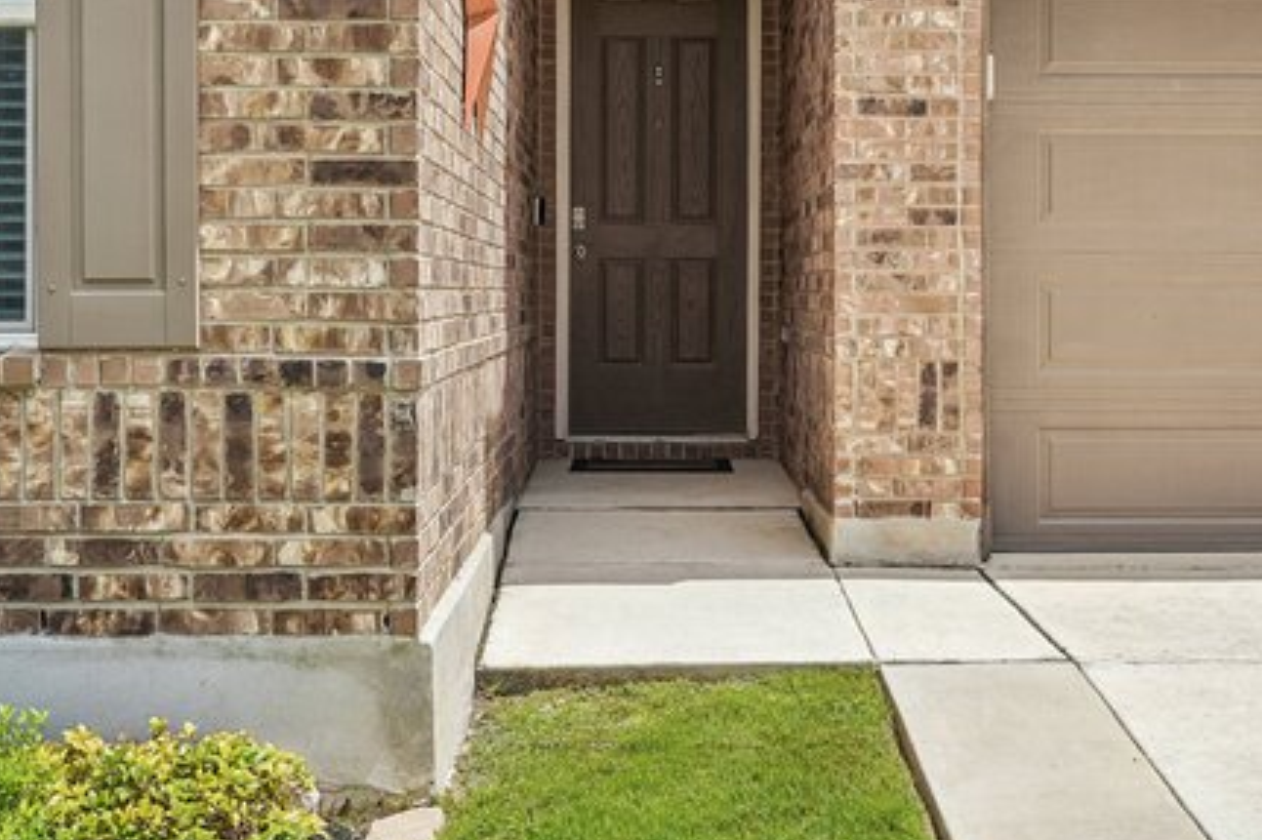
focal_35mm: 52
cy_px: 288
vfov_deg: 25.8
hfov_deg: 38.1
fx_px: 1822
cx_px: 712
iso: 100
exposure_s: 1/250
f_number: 8
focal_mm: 35
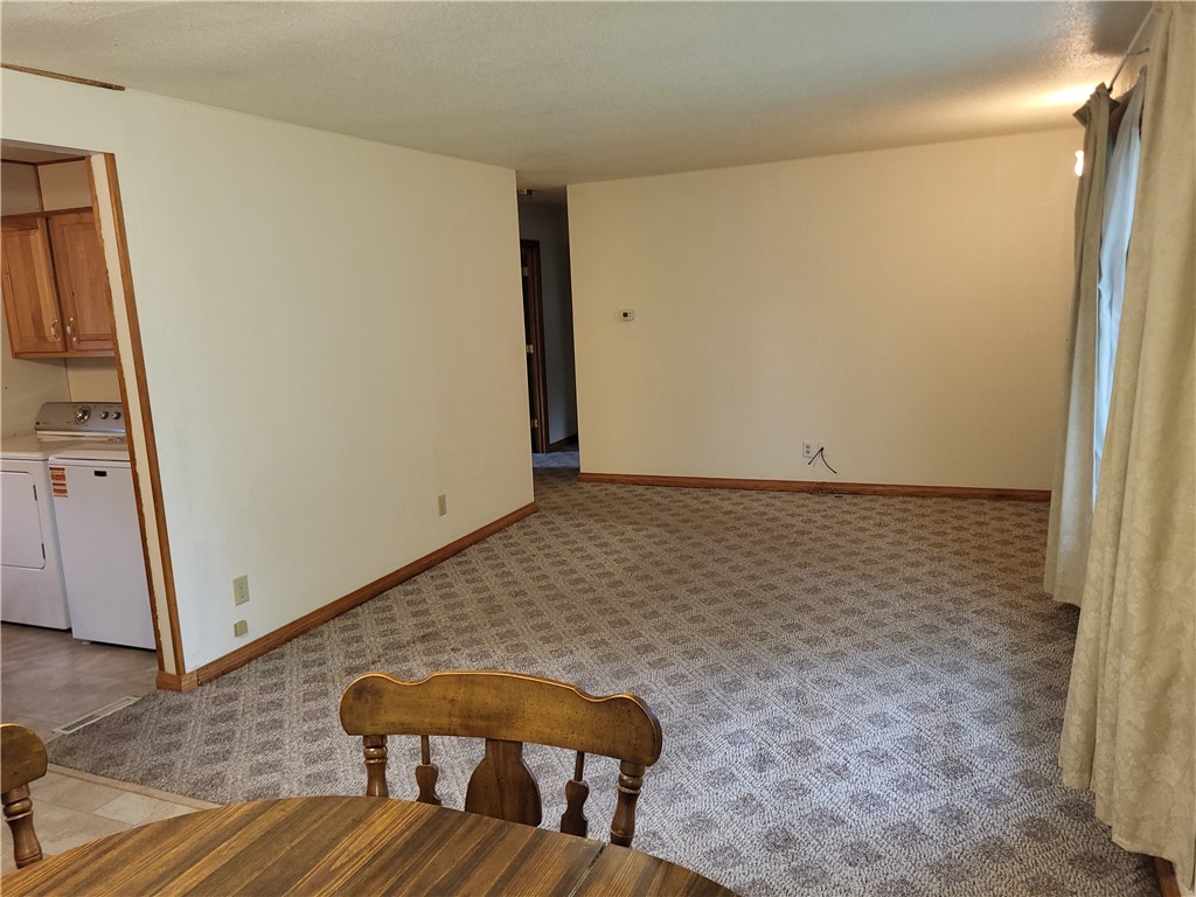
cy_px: 448
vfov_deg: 53.1
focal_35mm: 26
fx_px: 898
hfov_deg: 67.3
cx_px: 598
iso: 125
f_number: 1.8
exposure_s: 1/20
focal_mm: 5.4
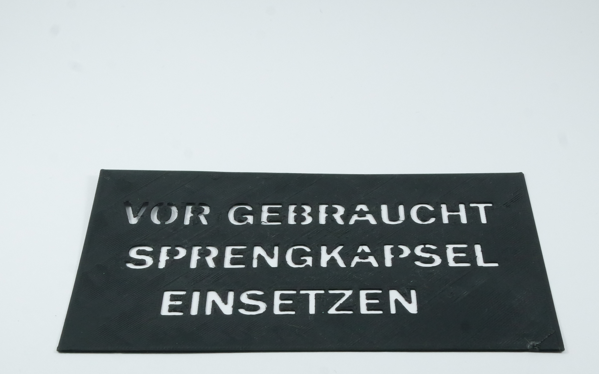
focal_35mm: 66
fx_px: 1077
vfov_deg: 19.6
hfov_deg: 31.1
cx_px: 290
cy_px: 253
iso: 1600
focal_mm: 28
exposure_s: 1/50
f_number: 22
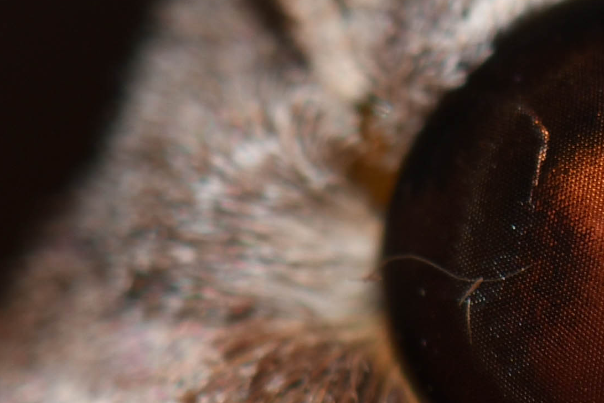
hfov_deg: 2.6
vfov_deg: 1.7
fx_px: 13442
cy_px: 293
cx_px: 853
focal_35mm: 801
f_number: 16
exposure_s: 1/125
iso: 250
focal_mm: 105
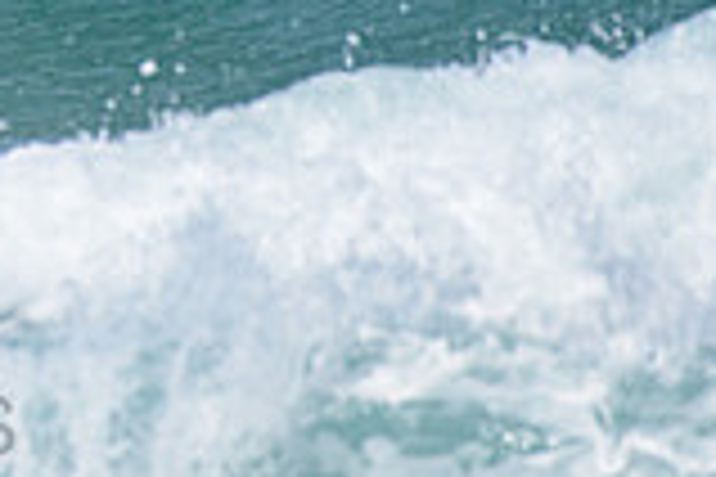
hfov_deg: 1.1
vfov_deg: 0.8
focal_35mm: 1820
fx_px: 36195
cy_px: -331
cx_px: -333
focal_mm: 500
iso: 250
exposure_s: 1/2500
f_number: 6.3
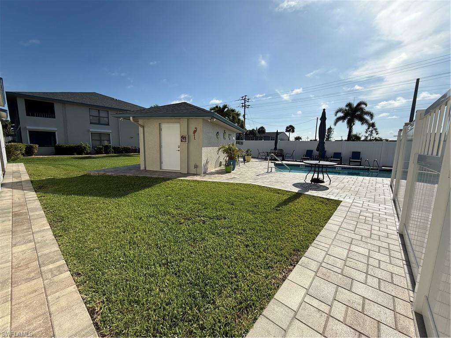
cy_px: 169
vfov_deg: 85.7
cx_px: 226
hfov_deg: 102.1
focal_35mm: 14
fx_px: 182
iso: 50
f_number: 2.2
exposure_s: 1/3460
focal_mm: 2.22
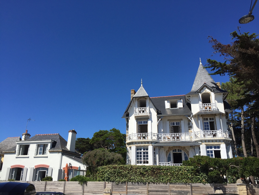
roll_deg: -1.3
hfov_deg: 61.7
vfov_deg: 48.2
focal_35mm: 29
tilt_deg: +21.0
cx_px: 130
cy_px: 98
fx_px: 217
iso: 32
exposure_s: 1/3049
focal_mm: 4.15
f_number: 2.2
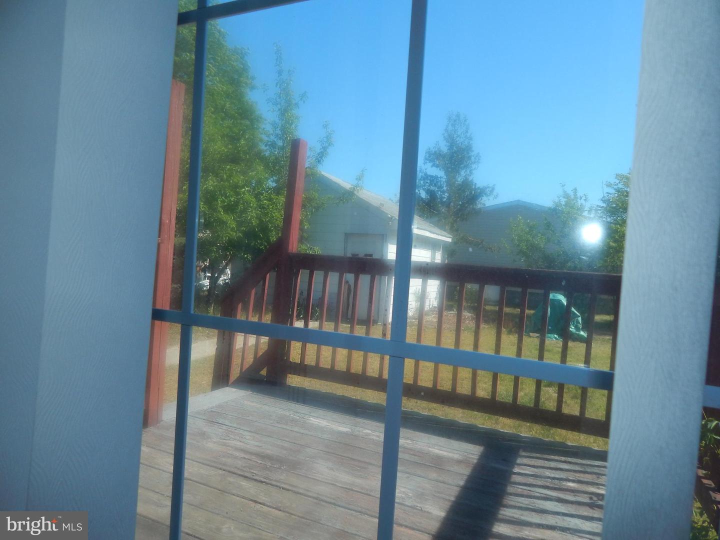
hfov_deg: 73.9
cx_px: 360
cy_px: 270
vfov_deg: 58.9
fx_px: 478
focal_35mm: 23
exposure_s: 1/1500
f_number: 3
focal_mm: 4
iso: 125
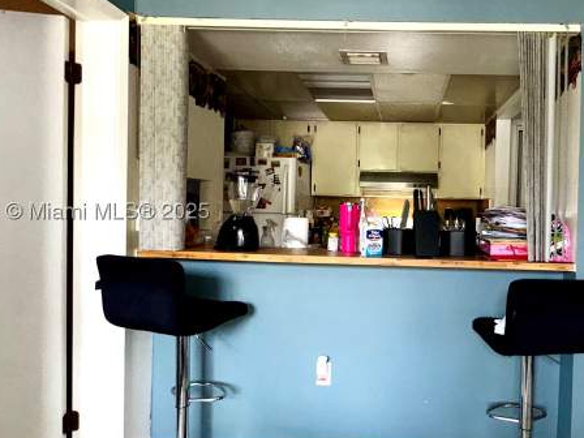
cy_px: 215
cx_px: 402
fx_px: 422
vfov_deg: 54.9
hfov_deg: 67.0
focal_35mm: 25
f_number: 2.2
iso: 160
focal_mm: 2.22
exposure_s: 1/60
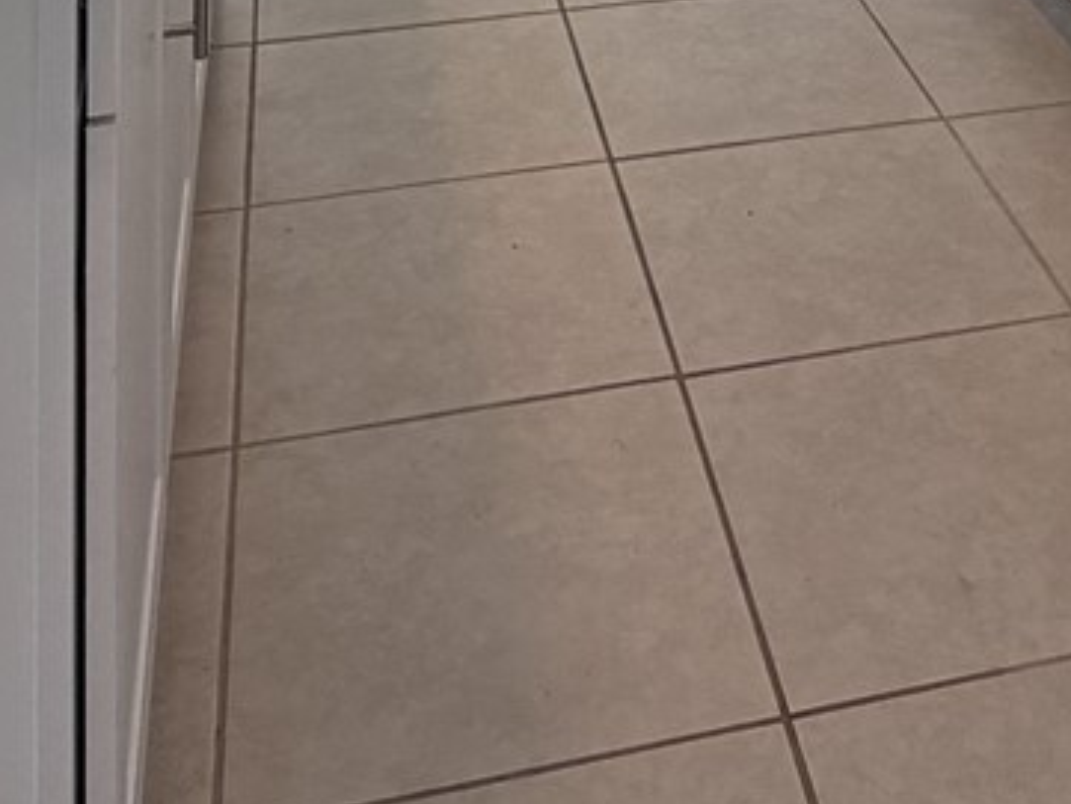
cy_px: -819
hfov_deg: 30.7
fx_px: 1919
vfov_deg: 17.1
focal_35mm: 62
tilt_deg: -0.4
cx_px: 795
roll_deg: -0.1
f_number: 2.2
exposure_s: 1/120
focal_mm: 2.22
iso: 125
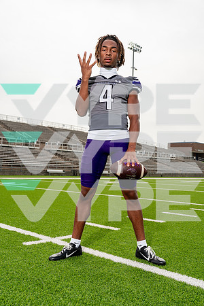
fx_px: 306
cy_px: 153
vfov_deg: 53.1
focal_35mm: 36
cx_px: 102
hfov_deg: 36.9
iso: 100
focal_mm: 36
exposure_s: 1/640
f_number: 5.6
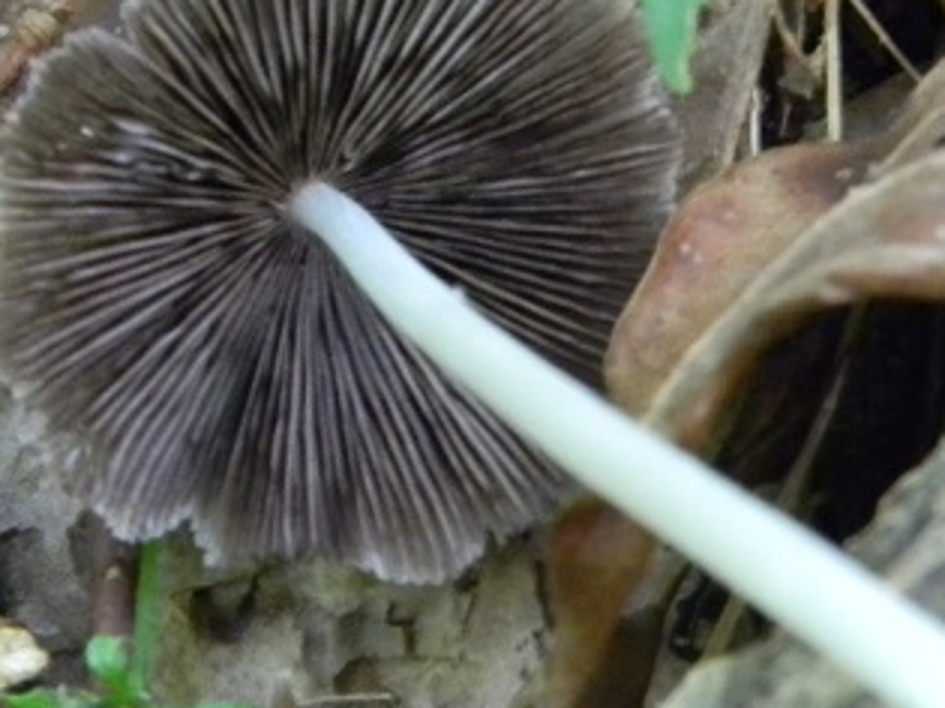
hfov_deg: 9.4
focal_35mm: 211
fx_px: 5758
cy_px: 333
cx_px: 618
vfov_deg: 7.0
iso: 400
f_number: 4.5
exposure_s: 1/3
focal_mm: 15.1
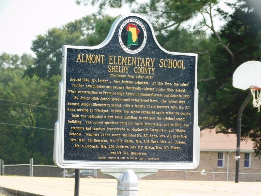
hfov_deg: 8.5
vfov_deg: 6.4
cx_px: 130
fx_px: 1749
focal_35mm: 232
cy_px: 98
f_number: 5.6
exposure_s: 1/200
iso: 125
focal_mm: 41.3
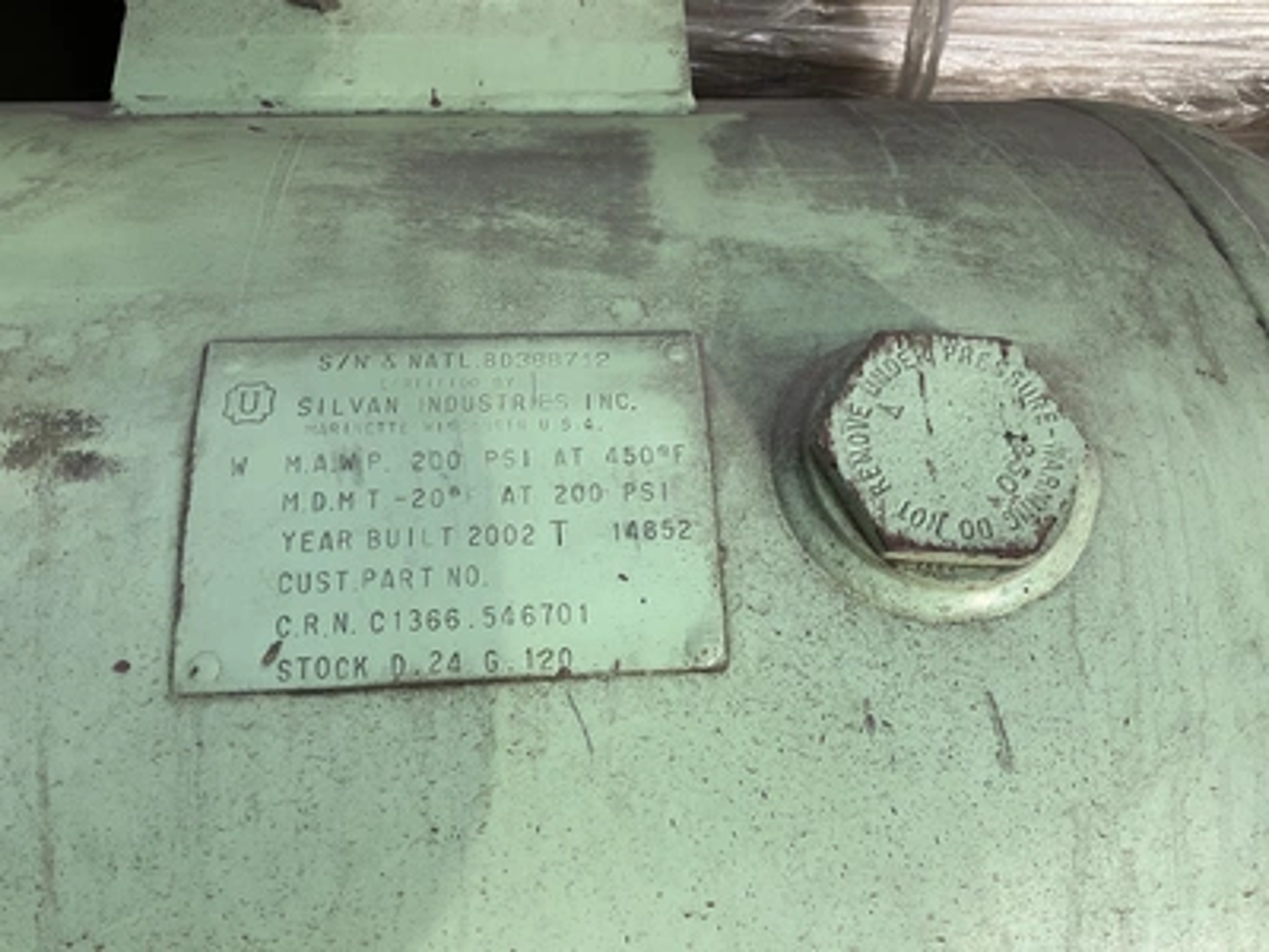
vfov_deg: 48.2
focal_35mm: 29
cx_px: 634
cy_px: 476
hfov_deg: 61.7
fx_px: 1063
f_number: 1.8
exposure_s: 1/1076
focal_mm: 3
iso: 25
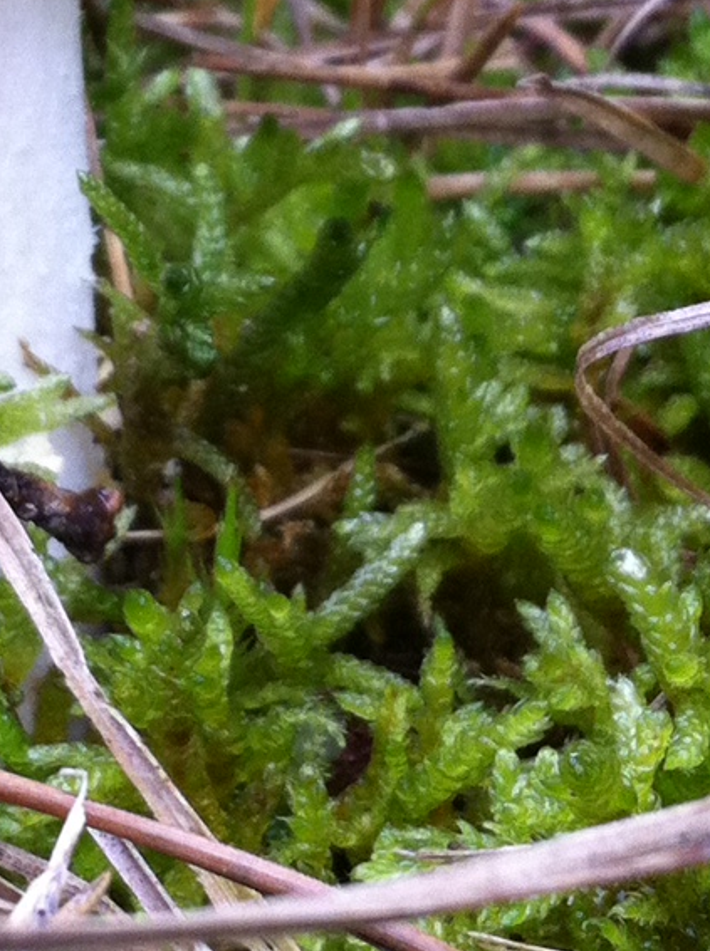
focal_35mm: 127
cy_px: 216
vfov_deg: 15.5
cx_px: -101
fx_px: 3485
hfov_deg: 11.4
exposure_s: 1/60
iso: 100
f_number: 2.8
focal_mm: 3.85
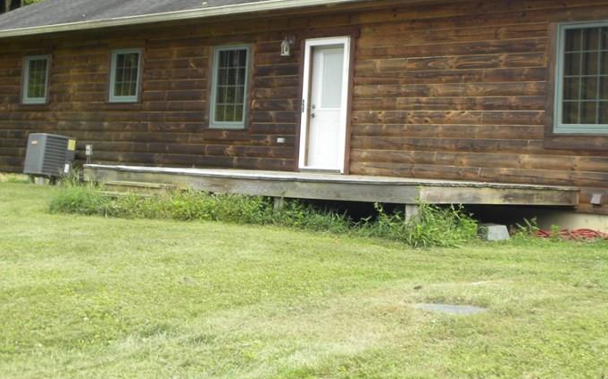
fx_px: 977
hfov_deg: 34.2
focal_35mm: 59
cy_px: 96
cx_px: 415
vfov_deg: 21.8
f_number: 3.5
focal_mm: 6.6
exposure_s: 1/88.3
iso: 64
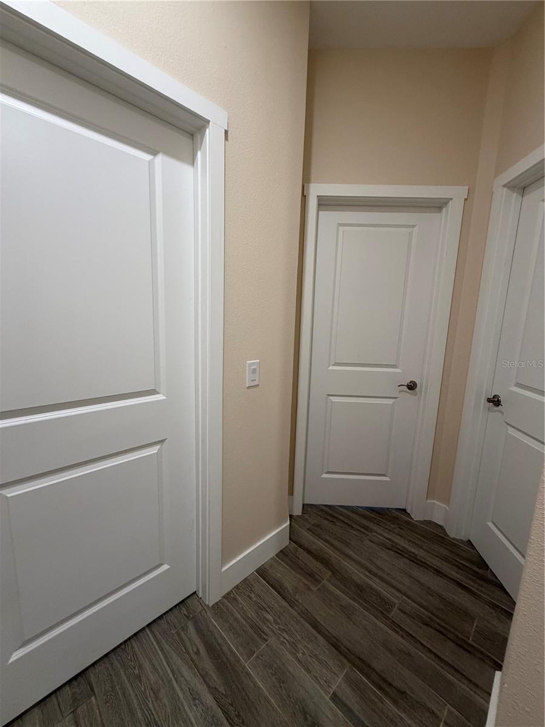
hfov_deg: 85.7
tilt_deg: -9.5
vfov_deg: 102.1
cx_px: 272
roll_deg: -1.7
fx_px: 294
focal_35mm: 14
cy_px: 364
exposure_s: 1/60
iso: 200
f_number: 2.2
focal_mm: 2.22
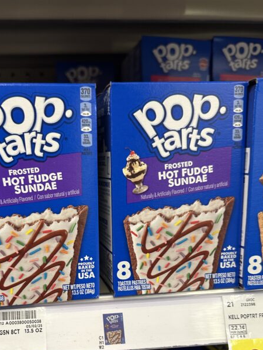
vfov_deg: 44.0
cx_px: 95
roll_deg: +1.2
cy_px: 271
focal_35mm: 41
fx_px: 415
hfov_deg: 34.9
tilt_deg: -14.8
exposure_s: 1/79
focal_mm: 6.86
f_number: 1.78
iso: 160
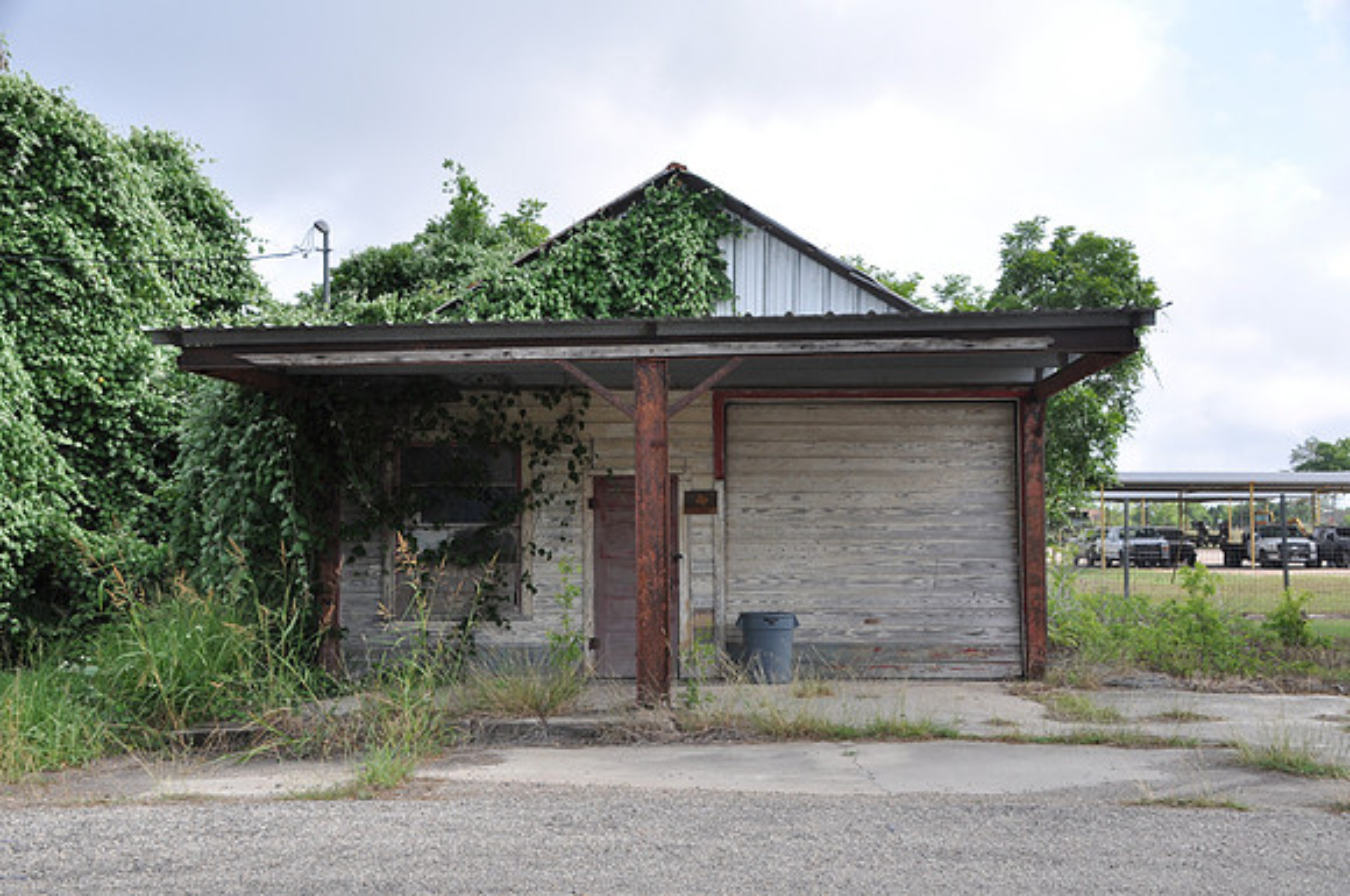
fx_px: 1741
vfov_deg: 28.9
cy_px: 448
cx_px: 675
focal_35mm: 46
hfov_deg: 42.4
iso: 200
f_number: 10
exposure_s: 1/100
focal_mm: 31
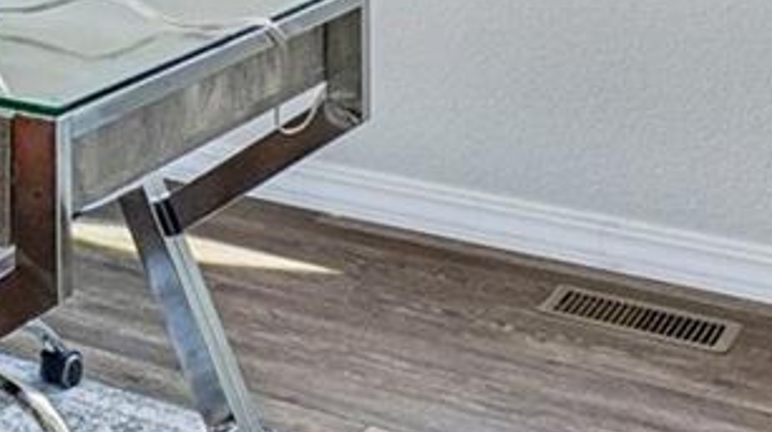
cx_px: -58
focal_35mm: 82
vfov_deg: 13.2
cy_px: -362
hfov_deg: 24.4
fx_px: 1677
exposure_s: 1/40
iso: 400
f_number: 8
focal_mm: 10
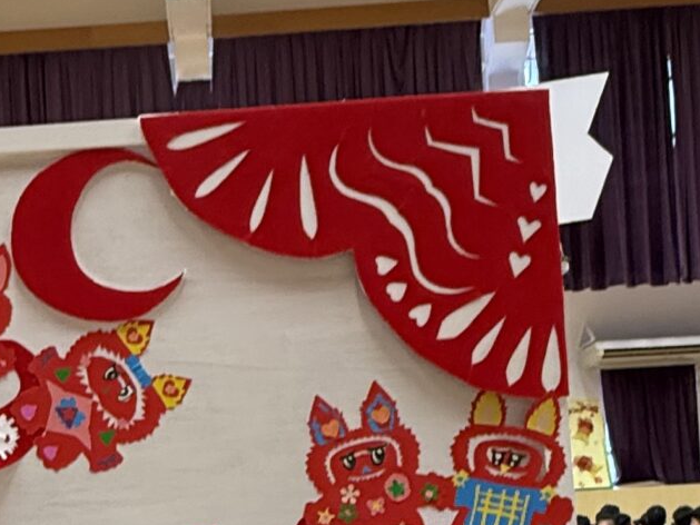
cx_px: 186
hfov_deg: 33.2
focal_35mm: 57
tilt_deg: +1.5
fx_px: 1153
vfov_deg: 24.2
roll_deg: +3.0
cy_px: 554
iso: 250
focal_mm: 2.22
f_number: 2.2
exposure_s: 1/50
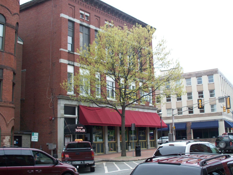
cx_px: 110
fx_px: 276
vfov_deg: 35.1
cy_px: 85
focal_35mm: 41
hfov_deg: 45.8
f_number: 2.8
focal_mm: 7.54
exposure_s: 1/200
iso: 64
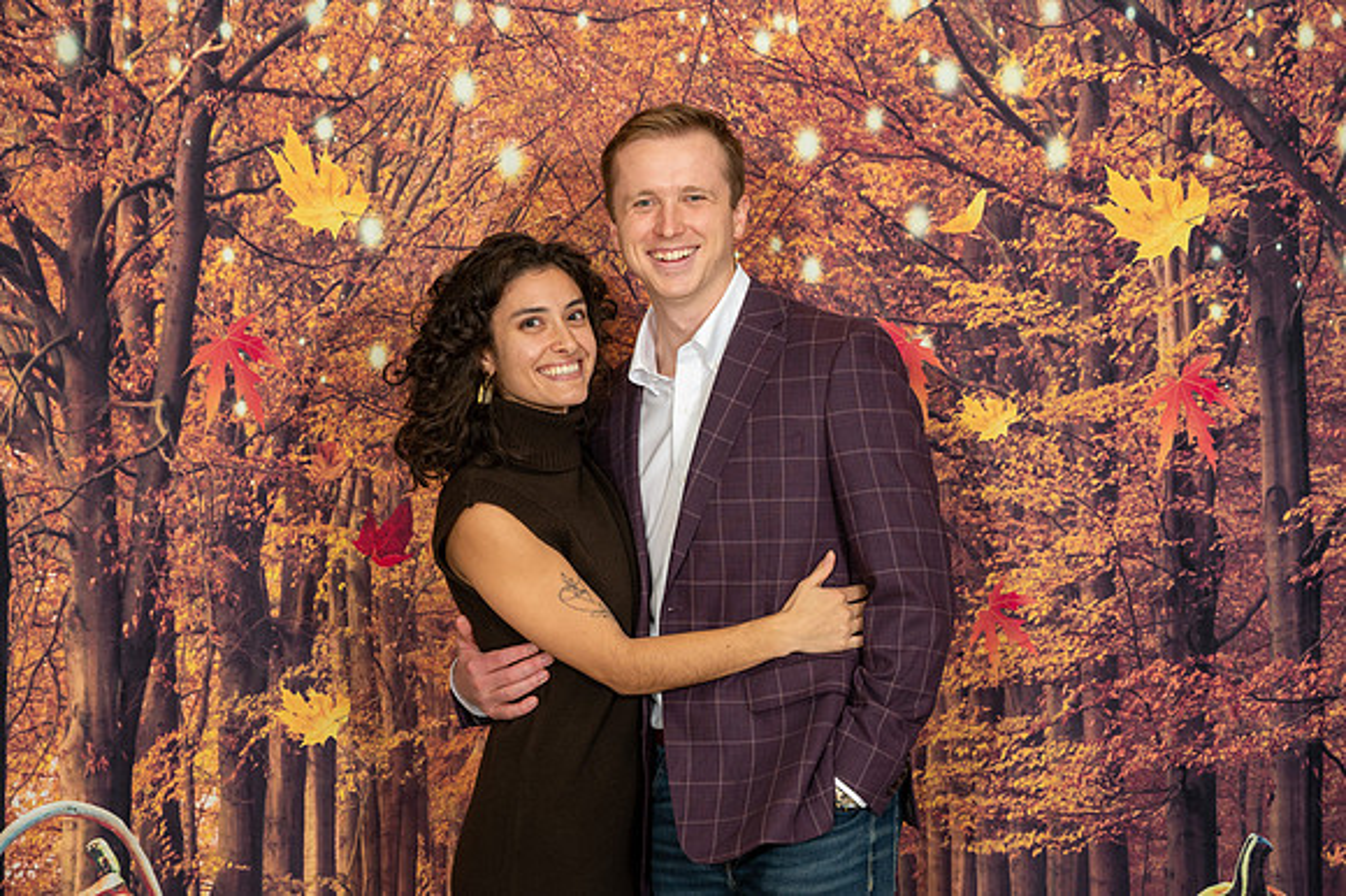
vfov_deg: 21.5
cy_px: 448
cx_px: 673
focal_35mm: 63
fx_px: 2354
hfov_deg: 31.9
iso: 800
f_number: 5.6
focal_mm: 63
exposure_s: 1/80
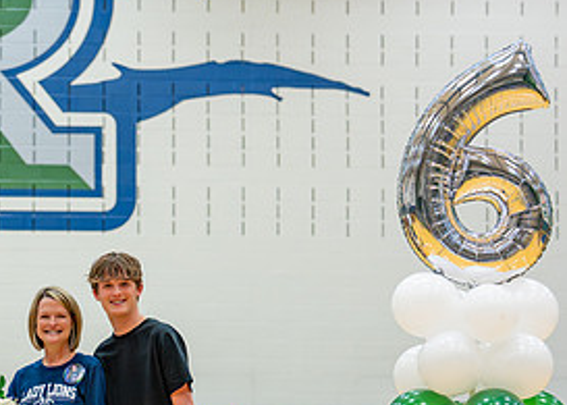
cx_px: 17
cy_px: 434
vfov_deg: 11.7
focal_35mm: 121
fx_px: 1948
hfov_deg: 16.3
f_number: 2.2
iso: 1600
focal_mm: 50
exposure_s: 1/500
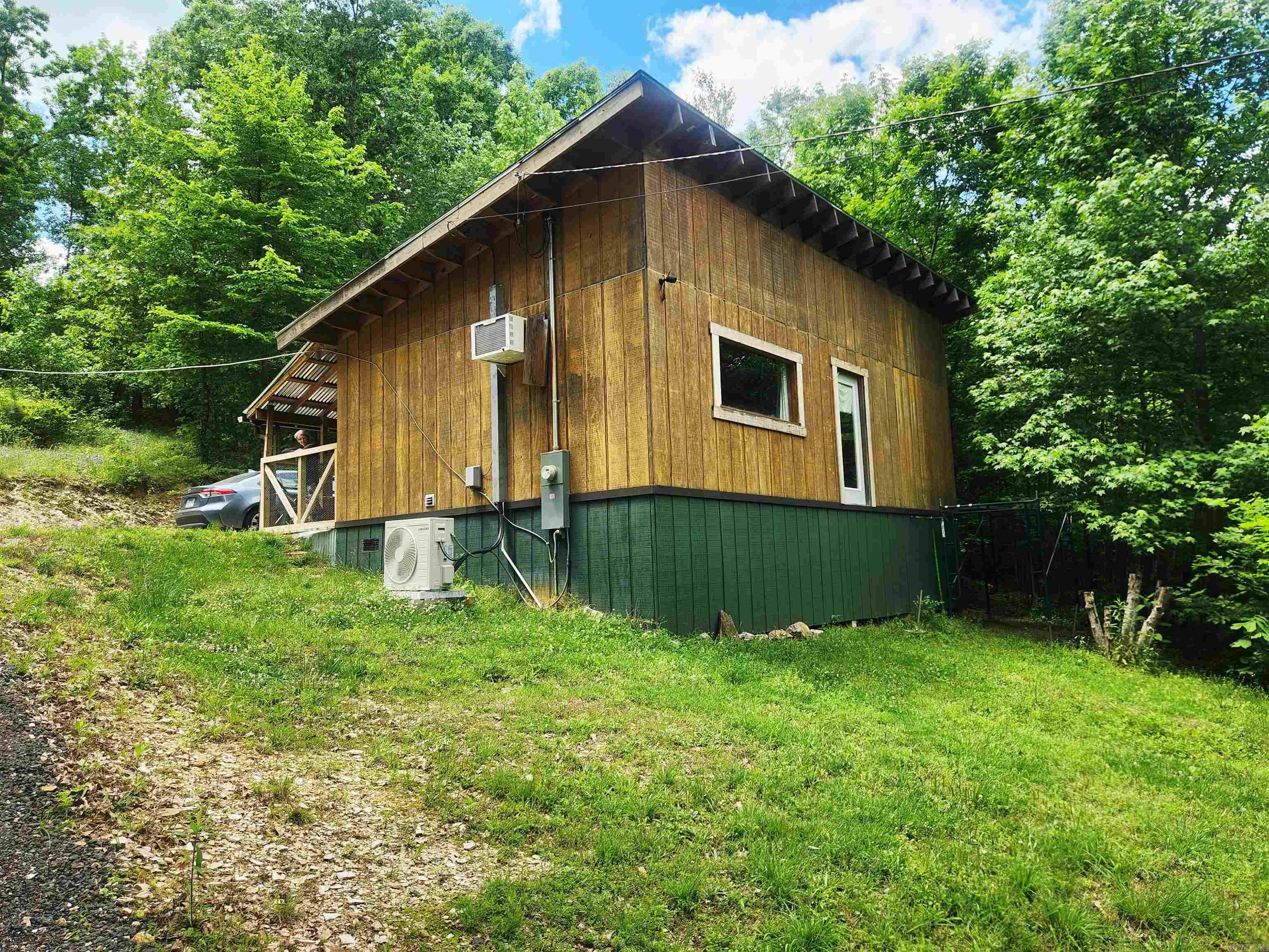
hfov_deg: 73.9
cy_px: 476
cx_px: 634
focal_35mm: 23
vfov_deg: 58.9
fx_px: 843
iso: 20
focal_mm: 5.4
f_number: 1.8
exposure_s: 1/455
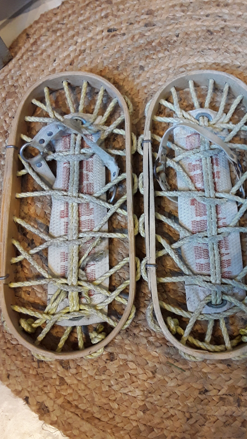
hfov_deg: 38.7
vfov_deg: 64.3
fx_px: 349
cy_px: 217
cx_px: 154
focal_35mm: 30
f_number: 1.9
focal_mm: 2.91
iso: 125
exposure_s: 1/33
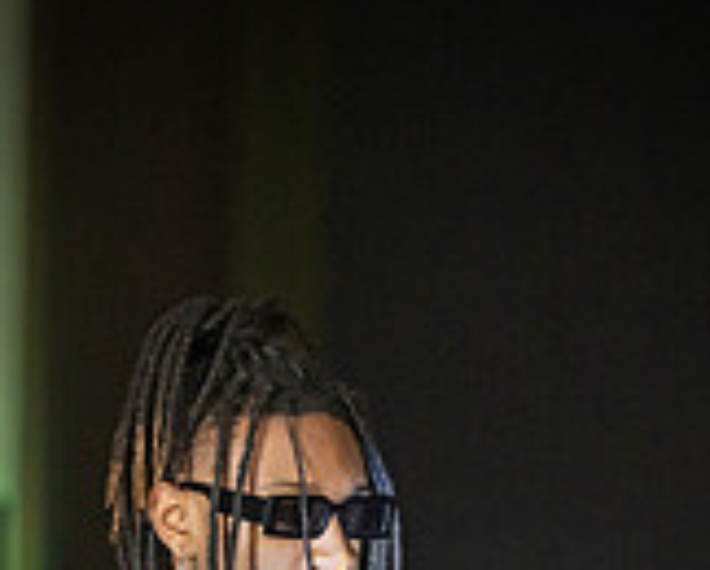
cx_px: 386
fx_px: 7406
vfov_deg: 4.4
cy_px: 925
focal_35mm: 352
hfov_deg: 5.5
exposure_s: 1/640
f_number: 2.8
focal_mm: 135
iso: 1600
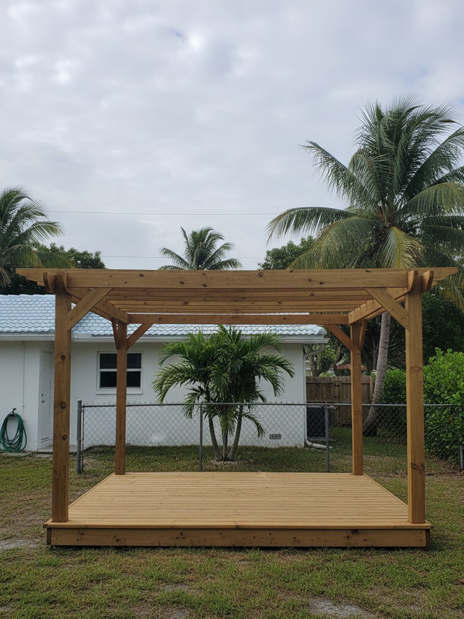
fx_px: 411
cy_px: 310
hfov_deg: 58.9
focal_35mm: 23
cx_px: 232
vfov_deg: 73.9
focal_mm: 6.4
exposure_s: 1/1466
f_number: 1.8
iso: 1299
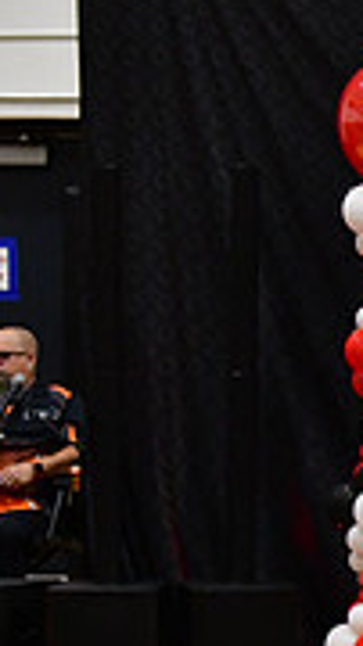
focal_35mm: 406
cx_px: 999
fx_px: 6960
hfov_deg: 2.9
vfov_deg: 5.3
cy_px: 529
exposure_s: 1/500
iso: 4000
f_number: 4
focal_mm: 80
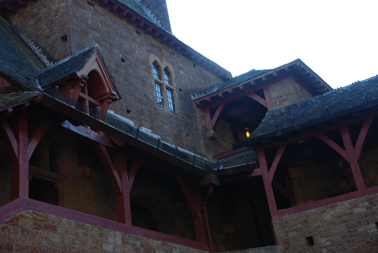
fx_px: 552
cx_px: 189
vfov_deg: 25.8
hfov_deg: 37.8
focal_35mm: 52
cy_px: 126
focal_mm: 35
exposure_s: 1/80
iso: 100
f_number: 4.5
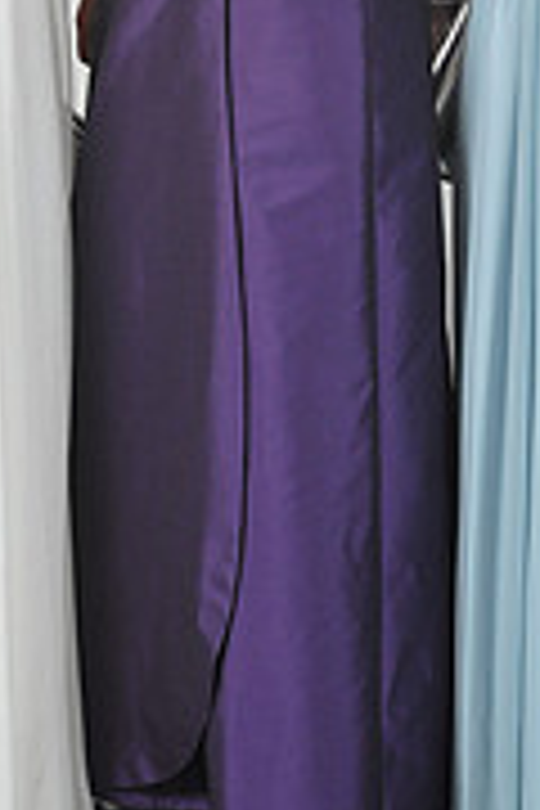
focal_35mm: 161
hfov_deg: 8.5
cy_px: 32
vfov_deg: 12.6
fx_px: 3622
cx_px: 292
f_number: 7.1
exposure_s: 1/160
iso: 1000
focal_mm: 50
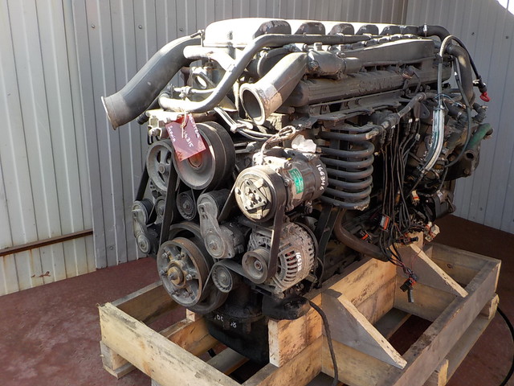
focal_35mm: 30
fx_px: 445
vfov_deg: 46.8
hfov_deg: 60.0
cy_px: 193
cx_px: 257
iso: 125
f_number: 3.3
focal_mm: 4.1
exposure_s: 1/100
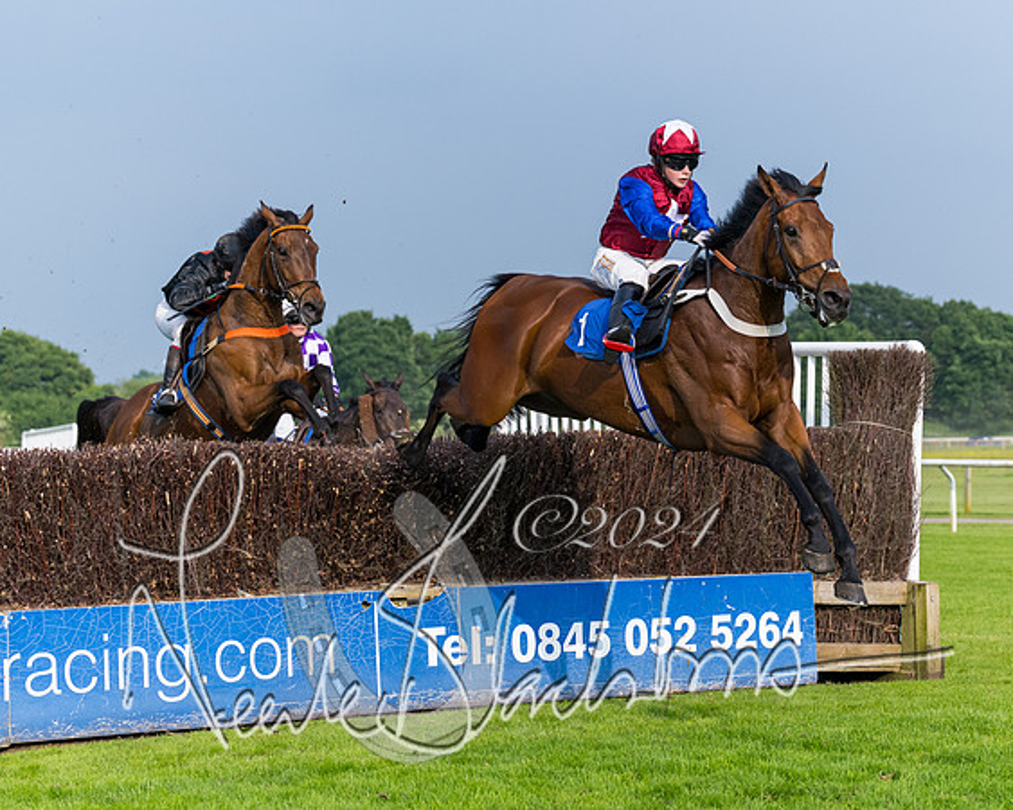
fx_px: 3172
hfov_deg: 18.1
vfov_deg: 14.5
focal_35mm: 106
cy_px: 382
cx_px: 594
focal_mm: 70
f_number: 4
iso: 400
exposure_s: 1/4000
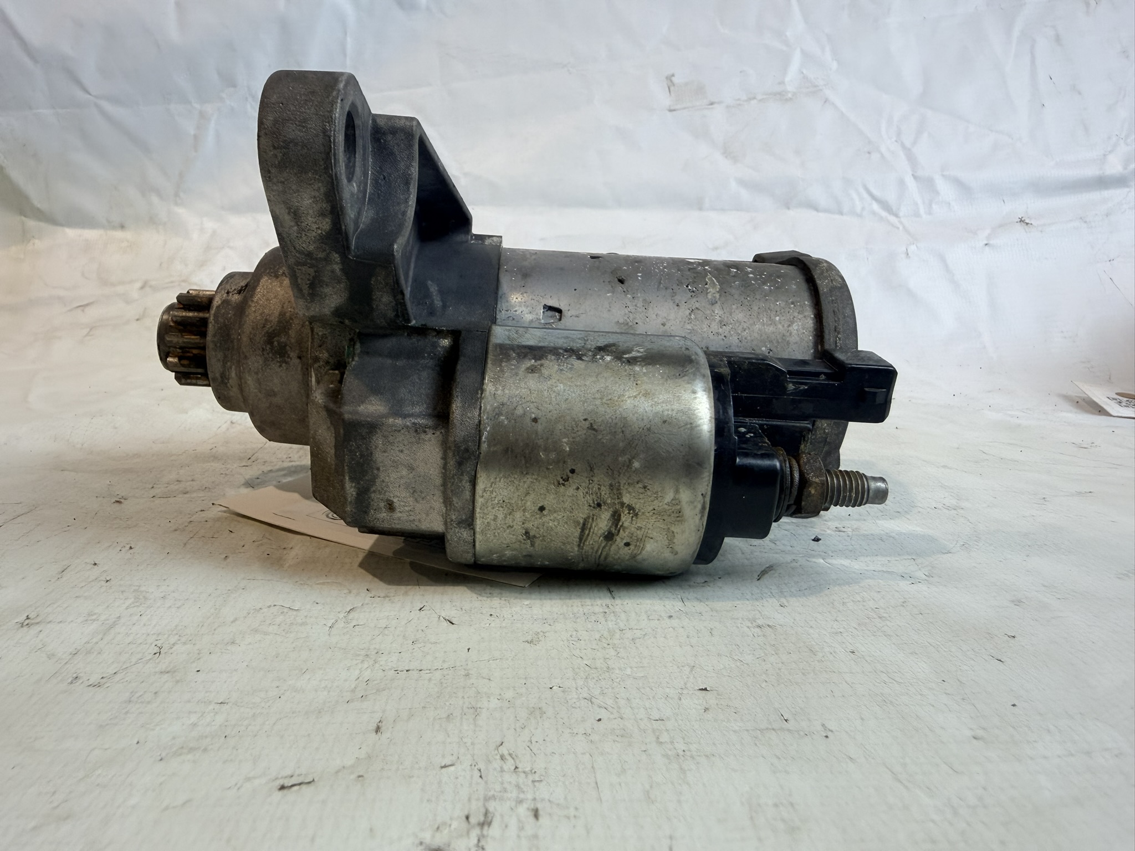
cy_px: 426
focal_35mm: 24
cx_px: 568
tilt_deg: -12.5
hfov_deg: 71.6
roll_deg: -0.5
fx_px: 787
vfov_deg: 56.8
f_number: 2.2
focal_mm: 2.22
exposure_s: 1/120
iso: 100
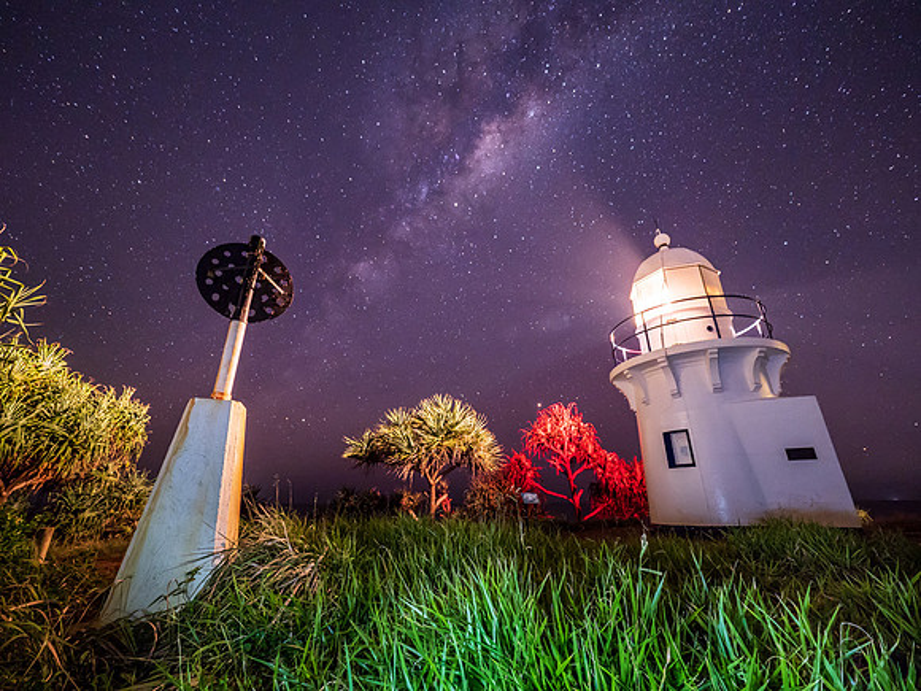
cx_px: 460
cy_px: 346
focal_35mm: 14
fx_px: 372
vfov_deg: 85.7
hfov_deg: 102.1
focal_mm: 7
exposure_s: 25
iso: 1250
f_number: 2.8
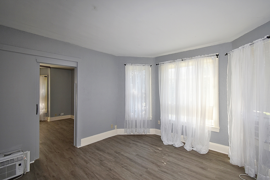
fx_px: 112
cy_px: 90
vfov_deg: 77.3
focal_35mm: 15
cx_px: 135
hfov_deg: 100.4
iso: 220
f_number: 5.6
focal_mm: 10
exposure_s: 1/125
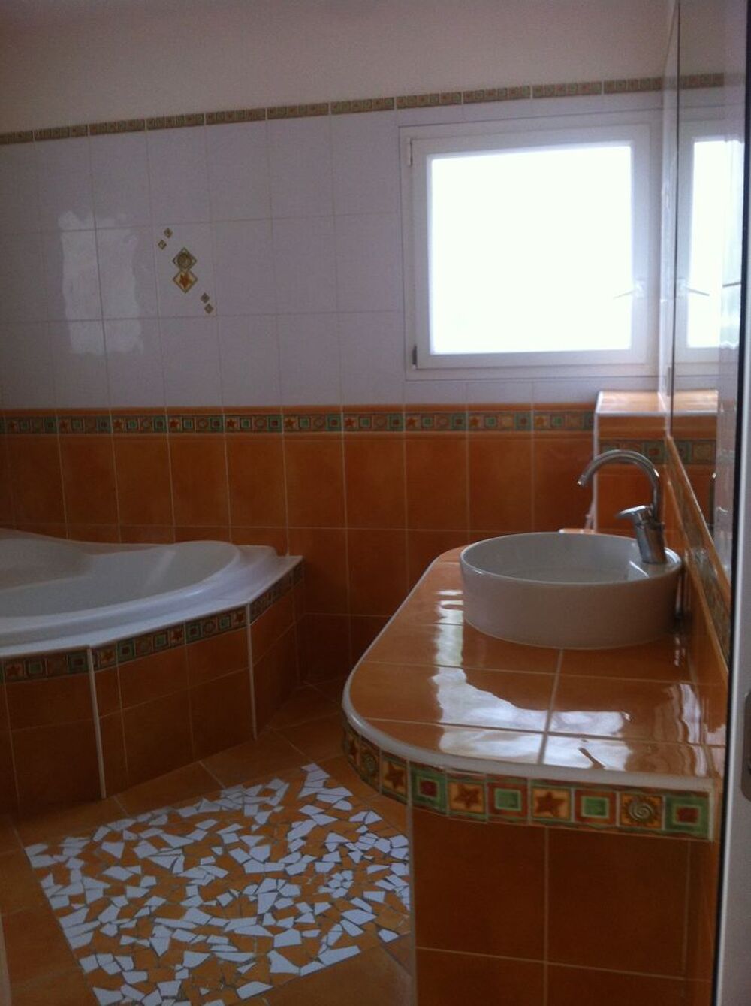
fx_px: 1015
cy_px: 503
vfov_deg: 52.7
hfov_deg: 40.6
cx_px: 376
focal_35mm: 35
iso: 100
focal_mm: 3.85
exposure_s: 1/15
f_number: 2.8
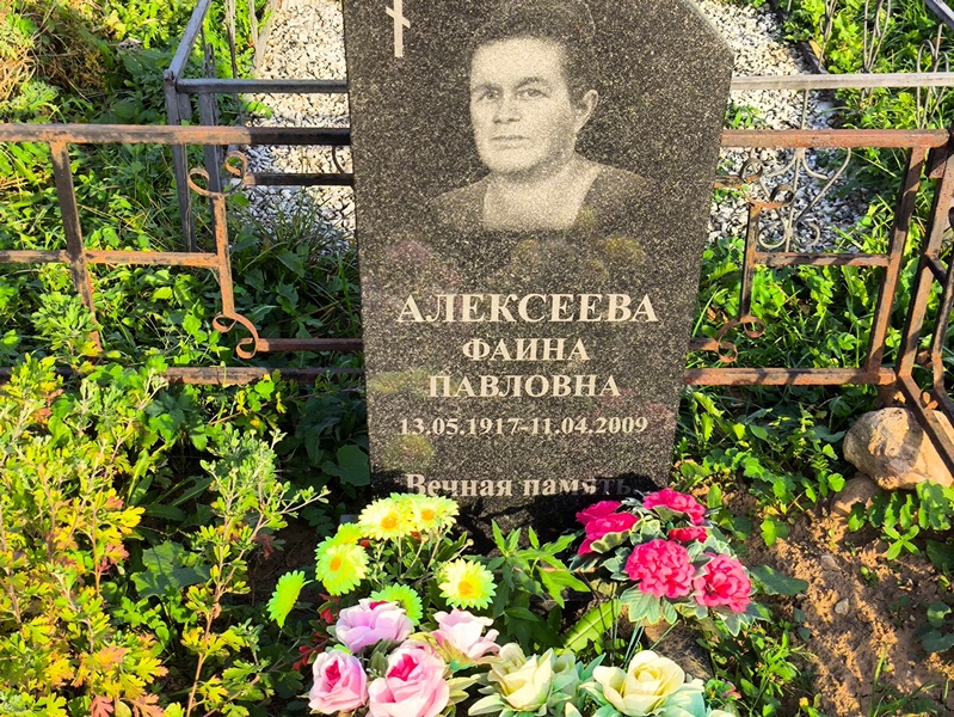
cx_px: 477
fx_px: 1379
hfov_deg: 38.2
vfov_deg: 29.1
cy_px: 358
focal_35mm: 50
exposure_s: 1/484
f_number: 1.7
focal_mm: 4.71
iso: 50
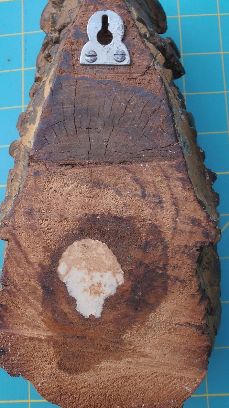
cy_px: 196
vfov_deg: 42.1
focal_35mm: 49
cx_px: 102
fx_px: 529
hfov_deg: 24.4
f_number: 3.6
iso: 125
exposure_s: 1/40
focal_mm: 5.93
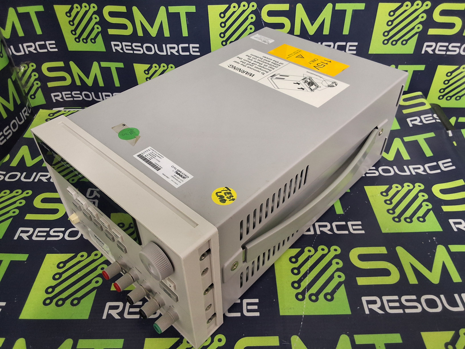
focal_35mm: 28
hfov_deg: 63.4
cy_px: 174
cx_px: 232
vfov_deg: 49.7
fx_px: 376
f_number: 1.9
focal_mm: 2.91
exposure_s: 1/30
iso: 250
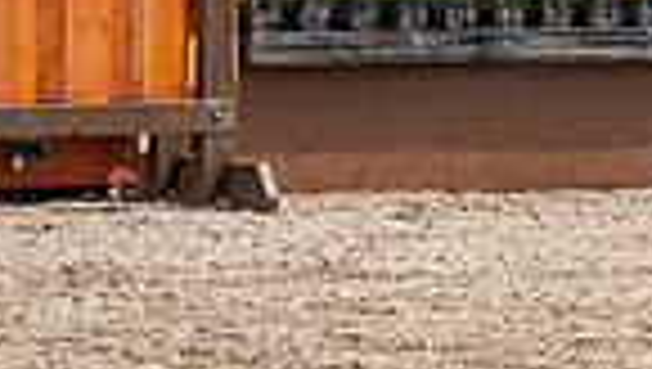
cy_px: -488
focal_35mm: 766
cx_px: 836
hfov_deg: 2.8
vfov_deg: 1.6
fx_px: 13260
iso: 500
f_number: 5.6
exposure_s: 1/1250
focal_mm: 183
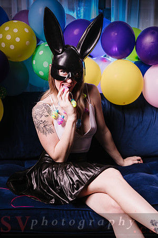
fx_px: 329
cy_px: 119
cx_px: 79
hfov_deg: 27.0
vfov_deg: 39.6
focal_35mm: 50
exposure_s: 1/160
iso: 64
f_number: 4.5
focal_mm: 50
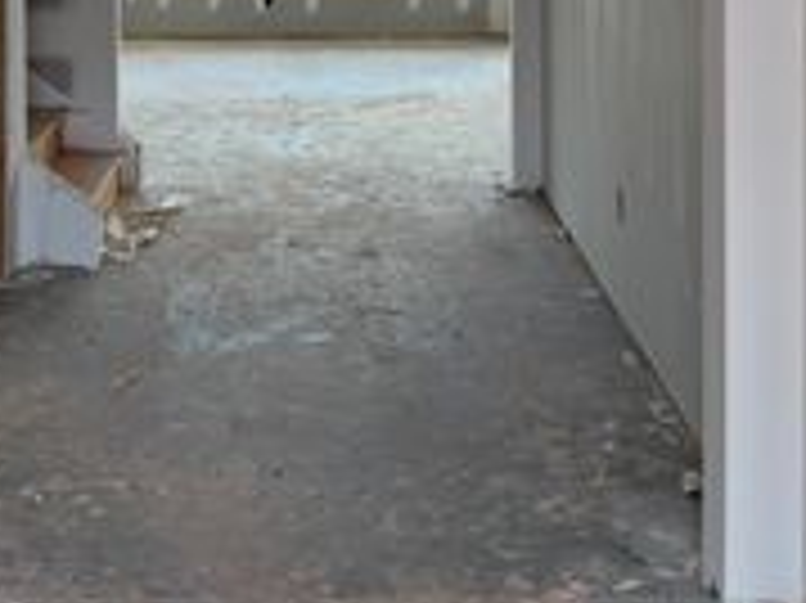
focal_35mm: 67
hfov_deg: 28.9
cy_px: -101
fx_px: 1559
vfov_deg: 20.6
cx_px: 297
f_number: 1.78
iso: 200
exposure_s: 1/137
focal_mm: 6.76
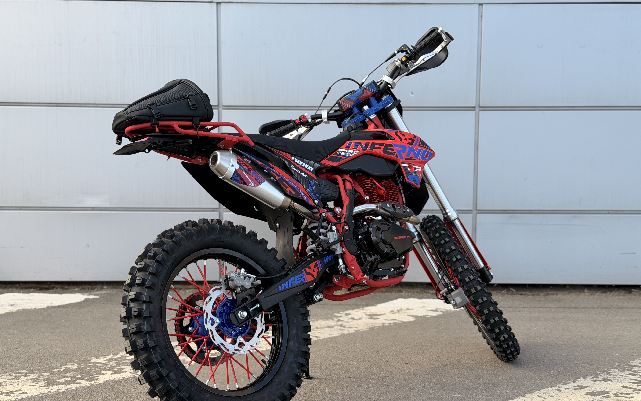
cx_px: 320
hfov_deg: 39.6
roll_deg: -1.2
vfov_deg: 25.3
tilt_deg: -5.4
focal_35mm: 51
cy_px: 227
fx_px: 891
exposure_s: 1/1013
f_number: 1.78
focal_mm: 6.76
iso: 64
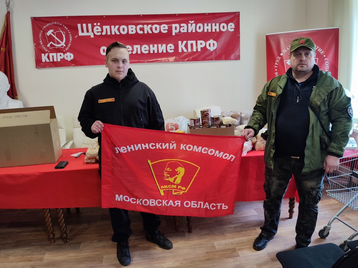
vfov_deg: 54.9
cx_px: 179
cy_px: 134
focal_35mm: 25
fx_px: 259
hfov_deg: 69.4
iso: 301
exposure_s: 1/25
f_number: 1.9
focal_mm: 6.04
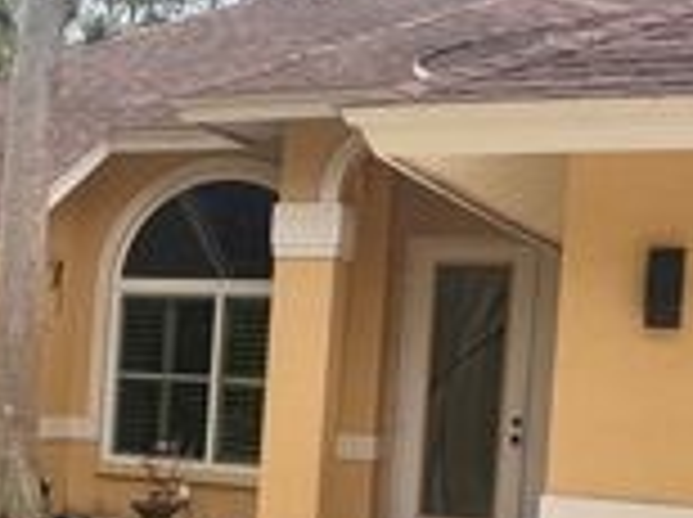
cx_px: -189
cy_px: 421
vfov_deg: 18.7
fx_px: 1559
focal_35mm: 78
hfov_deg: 22.6
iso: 80
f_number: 1.78
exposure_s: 1/2252
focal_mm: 6.76
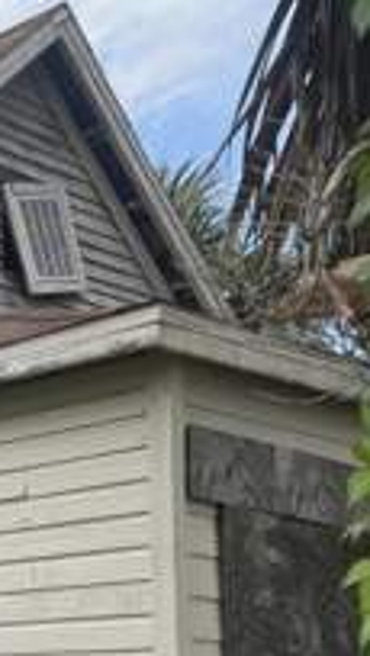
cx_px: -142
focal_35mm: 82
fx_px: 1428
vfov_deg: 25.7
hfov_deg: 14.0
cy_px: 460
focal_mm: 6.76
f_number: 1.78
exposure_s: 1/1923
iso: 80
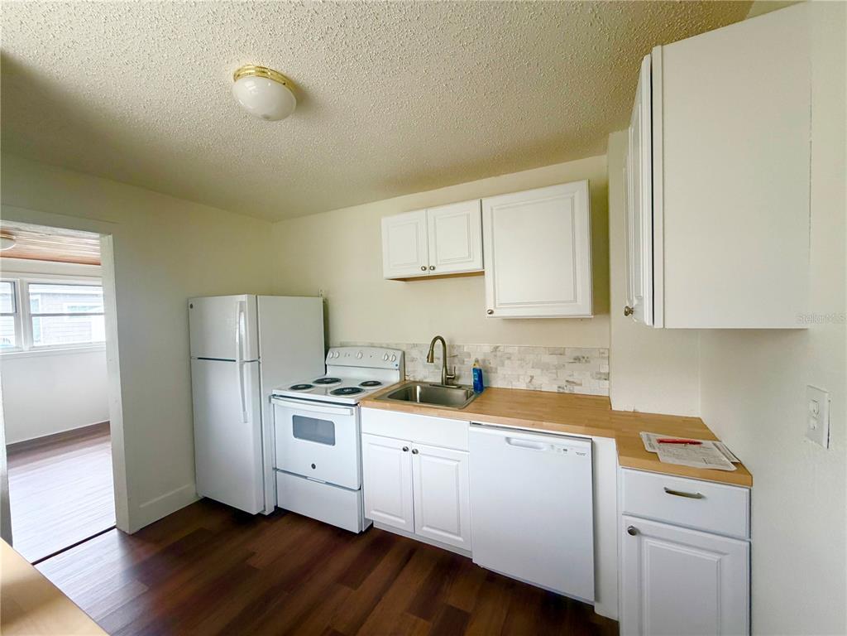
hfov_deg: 102.1
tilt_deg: -1.1
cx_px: 424
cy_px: 318
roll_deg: +1.2
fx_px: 343
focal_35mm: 14
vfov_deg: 85.7
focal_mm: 2.22
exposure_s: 1/120
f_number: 2.2
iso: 320
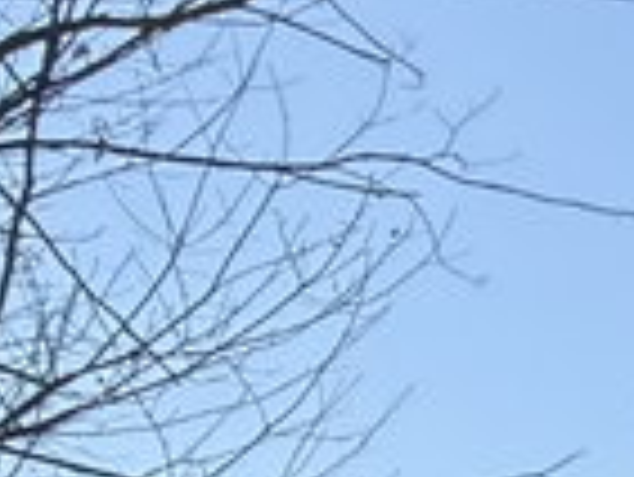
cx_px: 1864
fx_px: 1943
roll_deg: -3.2
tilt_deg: +2.1
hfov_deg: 11.5
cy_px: 950
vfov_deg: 12.4
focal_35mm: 106
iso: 64
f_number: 2.2
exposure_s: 1/1848
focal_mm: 2.22
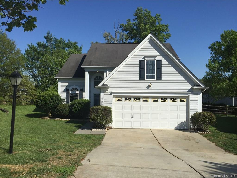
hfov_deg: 61.7
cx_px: 118
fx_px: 199
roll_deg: -0.2
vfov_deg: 48.2
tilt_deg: +1.8
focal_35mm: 29
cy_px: 89
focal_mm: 4.15
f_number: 2.2
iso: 32
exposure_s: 1/3968
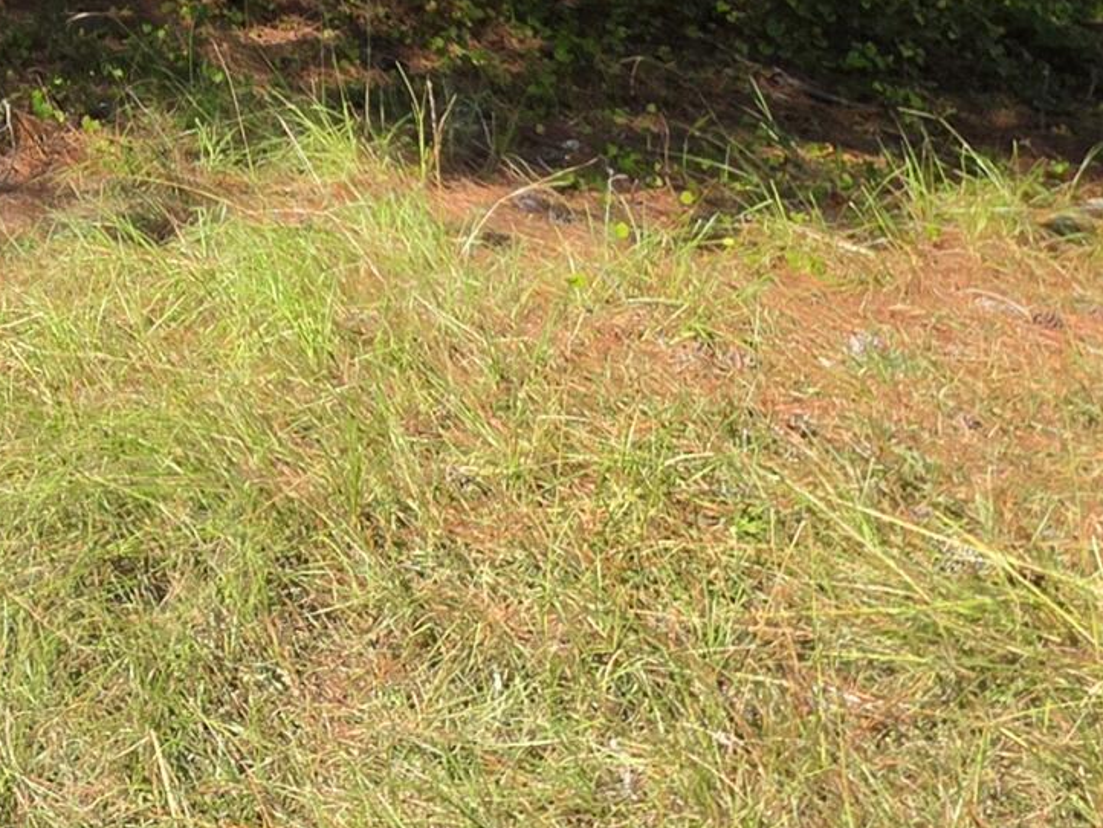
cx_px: -539
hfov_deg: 26.3
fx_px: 1721
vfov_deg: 21.8
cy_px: -469
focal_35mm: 54
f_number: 1.9
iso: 32
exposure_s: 1/871
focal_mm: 2.2
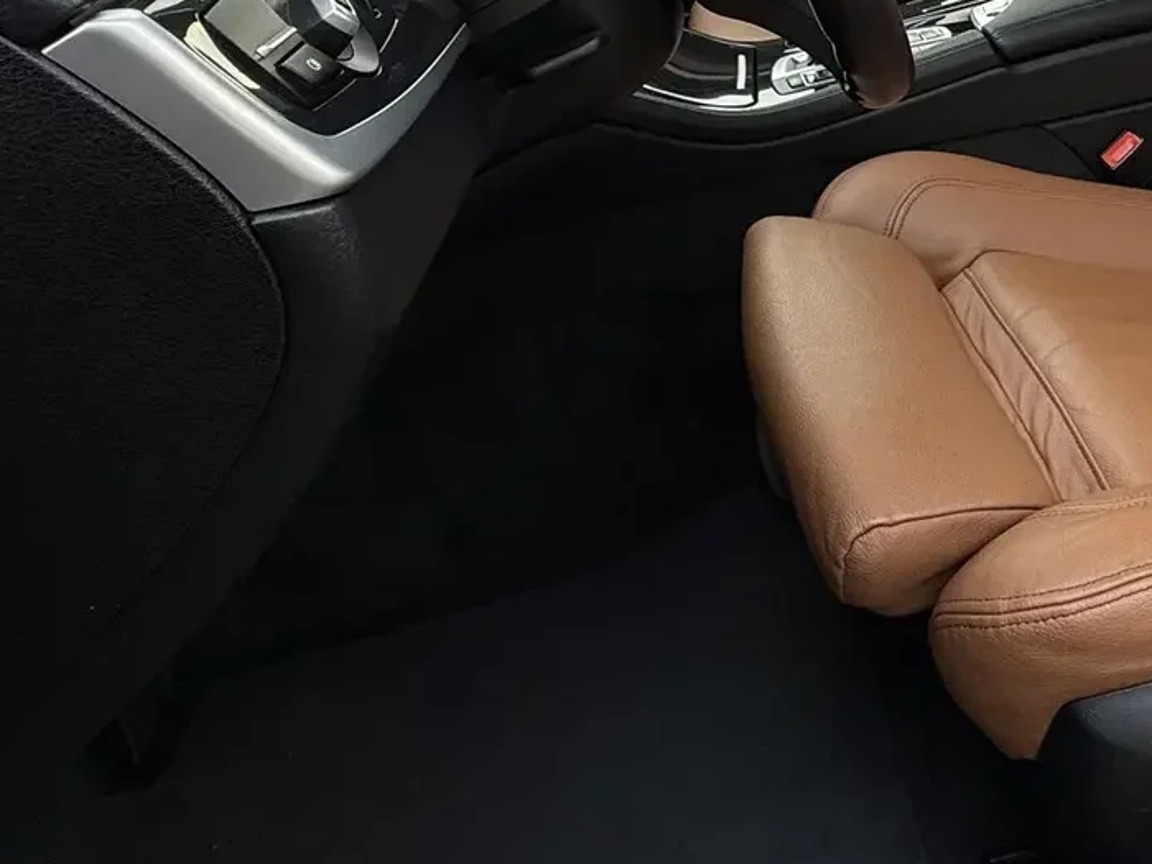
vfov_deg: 39.5
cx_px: 951
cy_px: 23
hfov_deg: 52.4
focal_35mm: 32
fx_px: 1065
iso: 125
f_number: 2.2
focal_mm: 2.22
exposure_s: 1/99
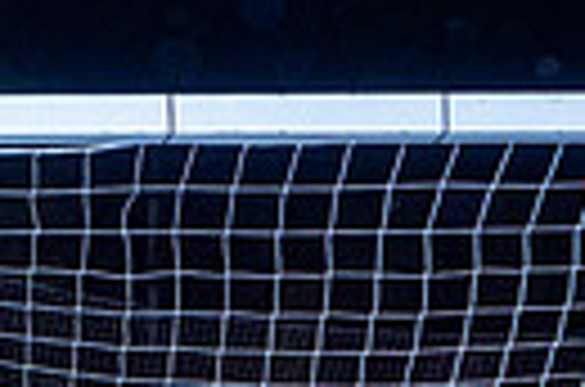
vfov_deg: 10.7
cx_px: -232
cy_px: 715
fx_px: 1929
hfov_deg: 16.1
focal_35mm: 119
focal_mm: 12
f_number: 2.8
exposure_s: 1/60
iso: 200
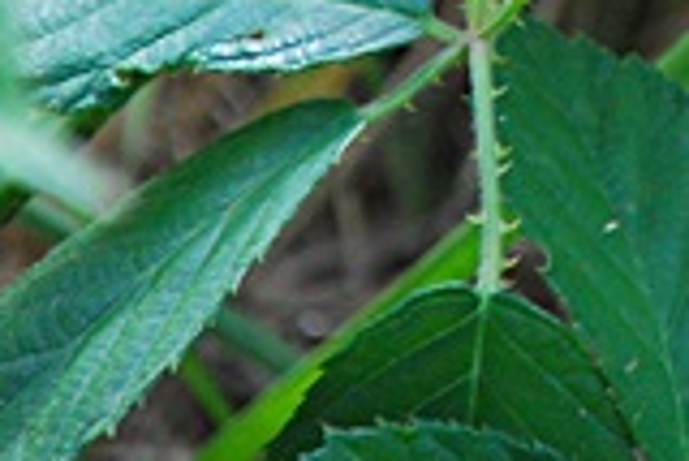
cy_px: -659
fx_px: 19414
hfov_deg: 2.0
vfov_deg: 1.4
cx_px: 1288
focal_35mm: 1014
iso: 400
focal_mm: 135
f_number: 5.6
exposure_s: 1/160
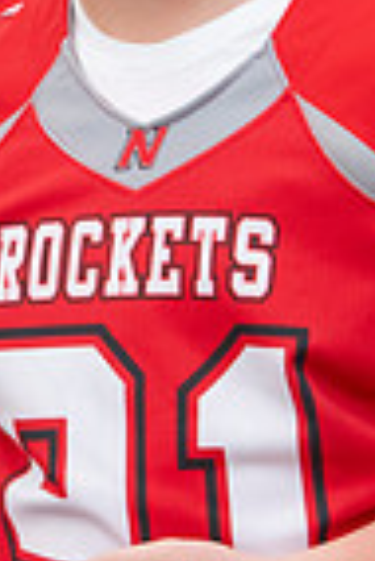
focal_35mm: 817
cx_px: -95
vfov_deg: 2.5
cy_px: 160
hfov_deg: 1.7
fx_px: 12734
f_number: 11
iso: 3200
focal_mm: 200
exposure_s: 1/320
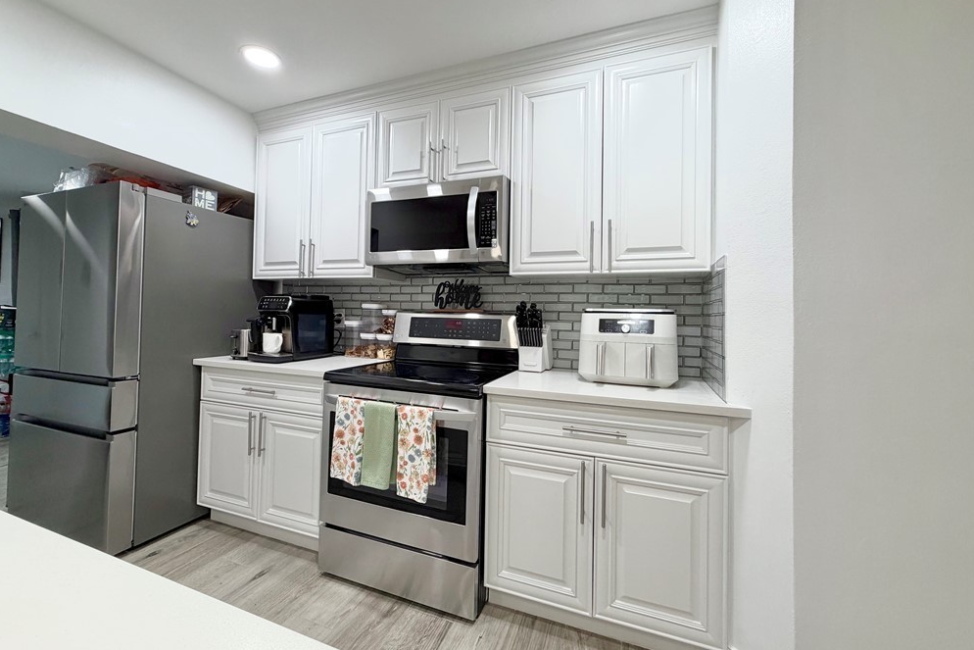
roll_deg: -0.9
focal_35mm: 15
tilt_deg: +1.1
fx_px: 406
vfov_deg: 77.3
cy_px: 306
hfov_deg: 100.4
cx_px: 482
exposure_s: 1/120
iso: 200
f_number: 2.2
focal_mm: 2.22
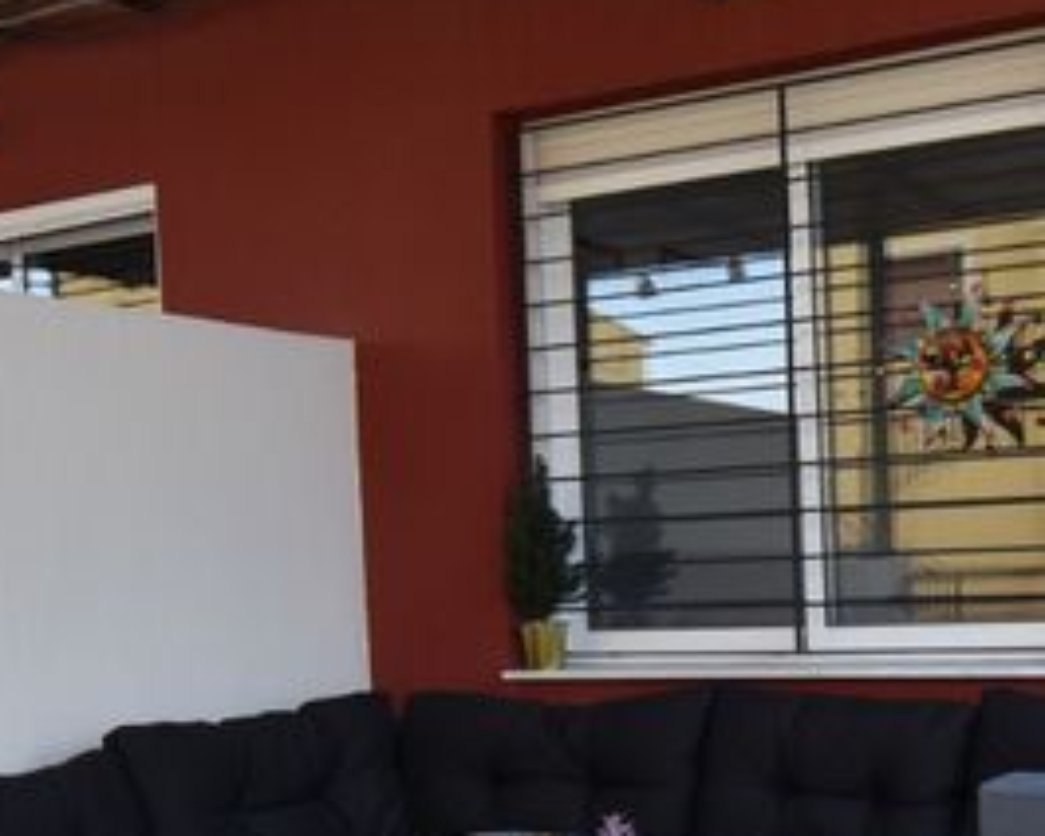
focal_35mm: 50
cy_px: 645
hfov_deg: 36.9
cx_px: 700
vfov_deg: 29.7
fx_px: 1546
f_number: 4.5
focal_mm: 10
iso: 200
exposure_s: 1/320
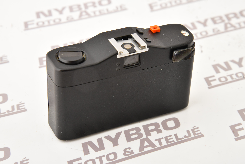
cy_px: 82
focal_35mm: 120
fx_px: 817
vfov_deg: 11.4
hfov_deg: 17.1
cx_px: 122
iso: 1600
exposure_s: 1/160
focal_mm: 120
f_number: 13
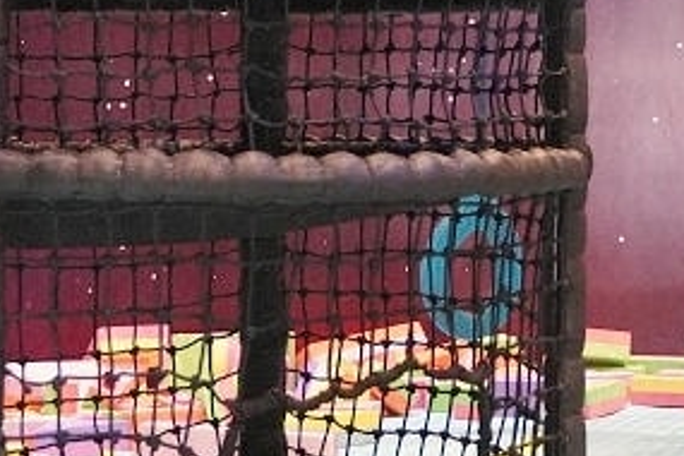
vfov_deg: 11.2
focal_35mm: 118
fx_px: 2242
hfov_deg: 17.2
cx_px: 576
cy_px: -190
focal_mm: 28
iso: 12800
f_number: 2.8
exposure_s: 1/160
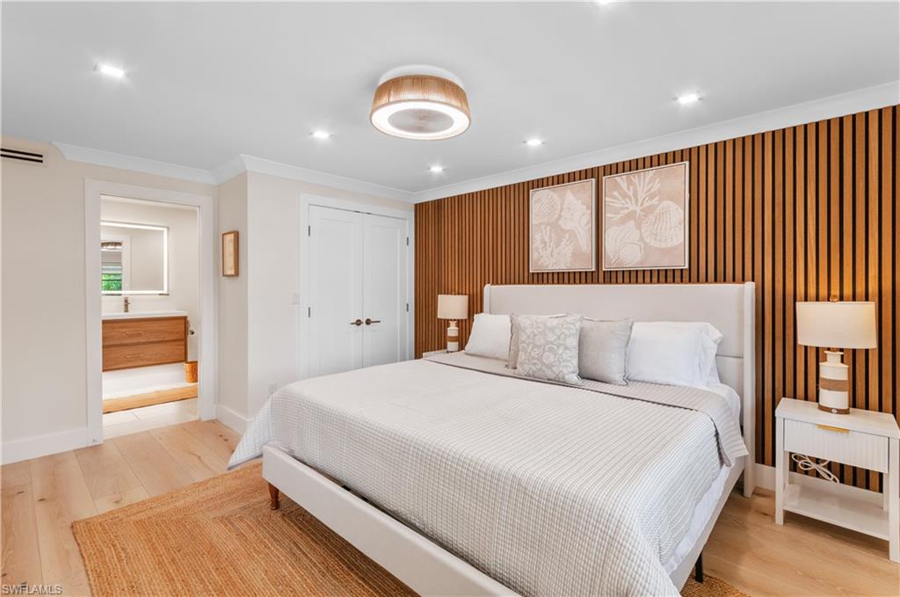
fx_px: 374
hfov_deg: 100.5
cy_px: 298
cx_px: 450
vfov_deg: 77.1
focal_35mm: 15
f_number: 11
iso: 200
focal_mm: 10
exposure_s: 1/4
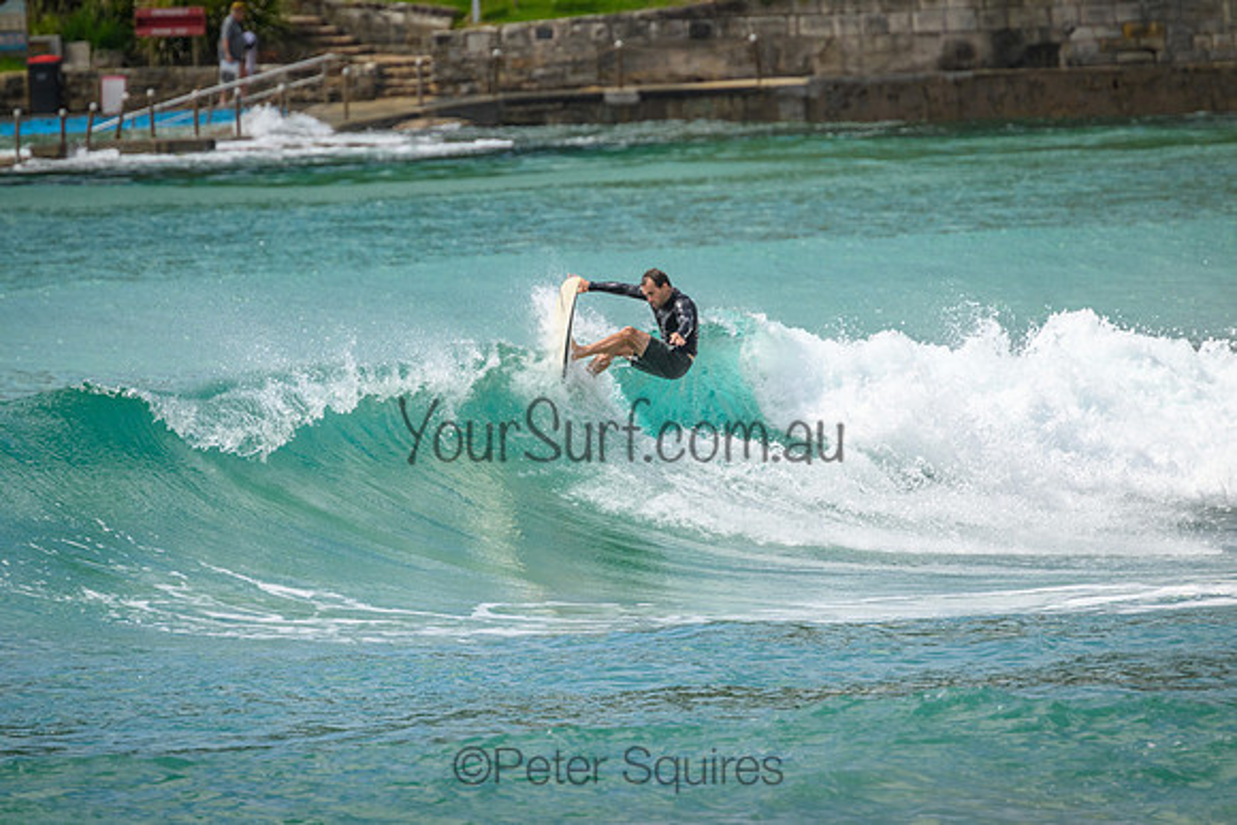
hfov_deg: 2.6
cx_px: 618
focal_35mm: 800
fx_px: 27494
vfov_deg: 1.7
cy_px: 412
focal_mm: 800
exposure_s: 1/2000
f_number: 11
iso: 800
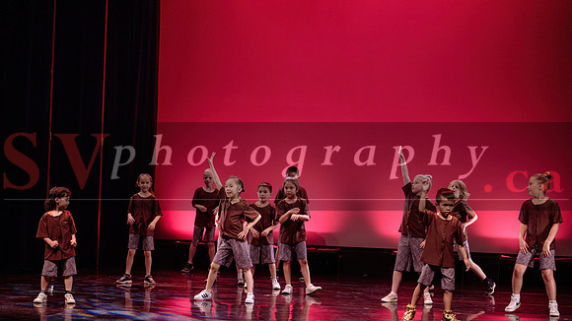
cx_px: 286
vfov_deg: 13.4
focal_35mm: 90
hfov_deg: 23.6
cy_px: 160
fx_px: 1366
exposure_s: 1/200
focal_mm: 86
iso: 1600
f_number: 2.8
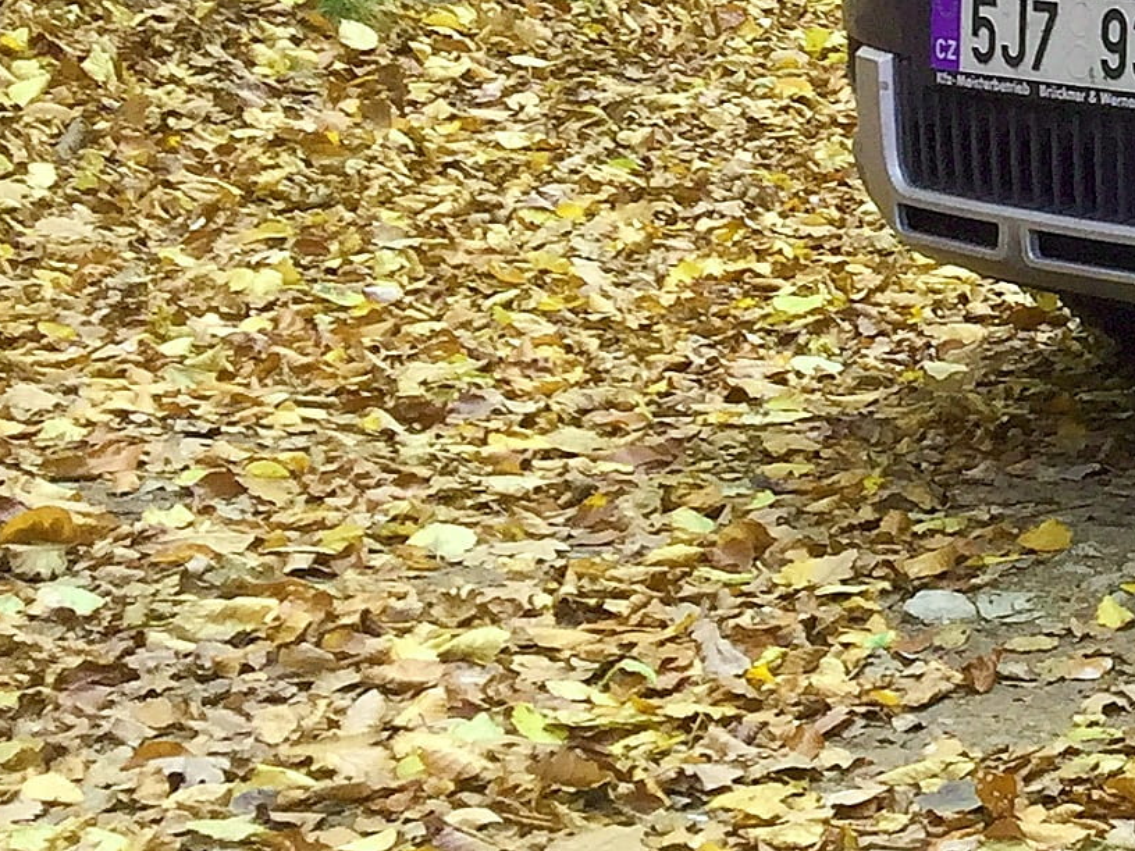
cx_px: 2253
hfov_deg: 14.3
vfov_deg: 12.4
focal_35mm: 116
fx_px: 3803
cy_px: -282
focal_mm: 4.15
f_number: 2.2
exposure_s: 1/33
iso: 64
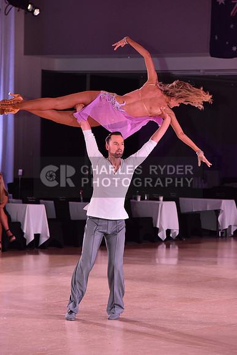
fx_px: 1628
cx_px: 118
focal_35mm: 165
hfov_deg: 8.3
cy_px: 178
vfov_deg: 12.4
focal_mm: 165
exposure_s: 1/320
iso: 2500
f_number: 5.6
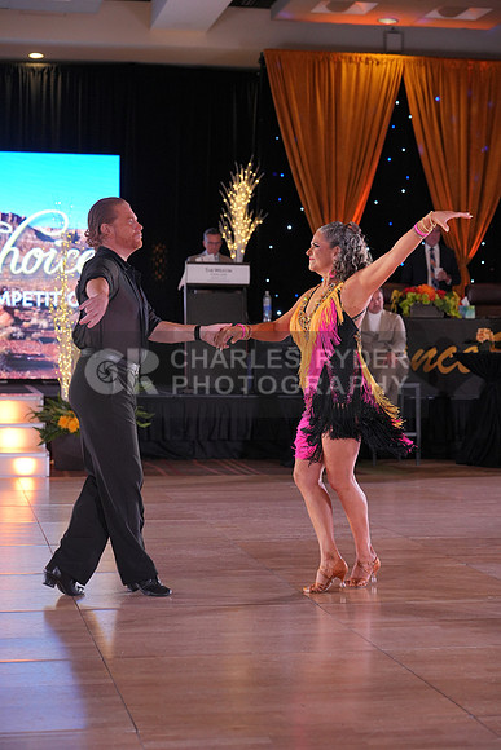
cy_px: 375
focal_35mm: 70
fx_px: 1460
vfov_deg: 28.8
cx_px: 250
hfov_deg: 19.5
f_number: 4
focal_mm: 70
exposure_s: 1/400
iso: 1600
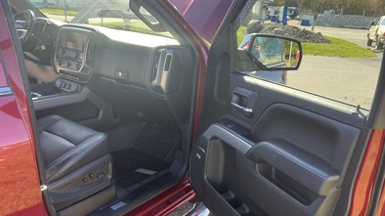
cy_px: 119
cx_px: 192
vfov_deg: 37.7
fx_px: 316
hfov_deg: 62.7
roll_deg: -3.8
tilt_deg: -18.8
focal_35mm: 31
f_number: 1.8
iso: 25
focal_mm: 3
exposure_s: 1/178
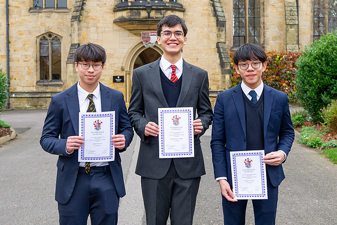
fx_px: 528
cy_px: 90
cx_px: 181
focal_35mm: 56
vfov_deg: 23.9
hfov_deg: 35.4
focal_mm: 45
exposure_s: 1/60
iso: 320
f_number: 6.3
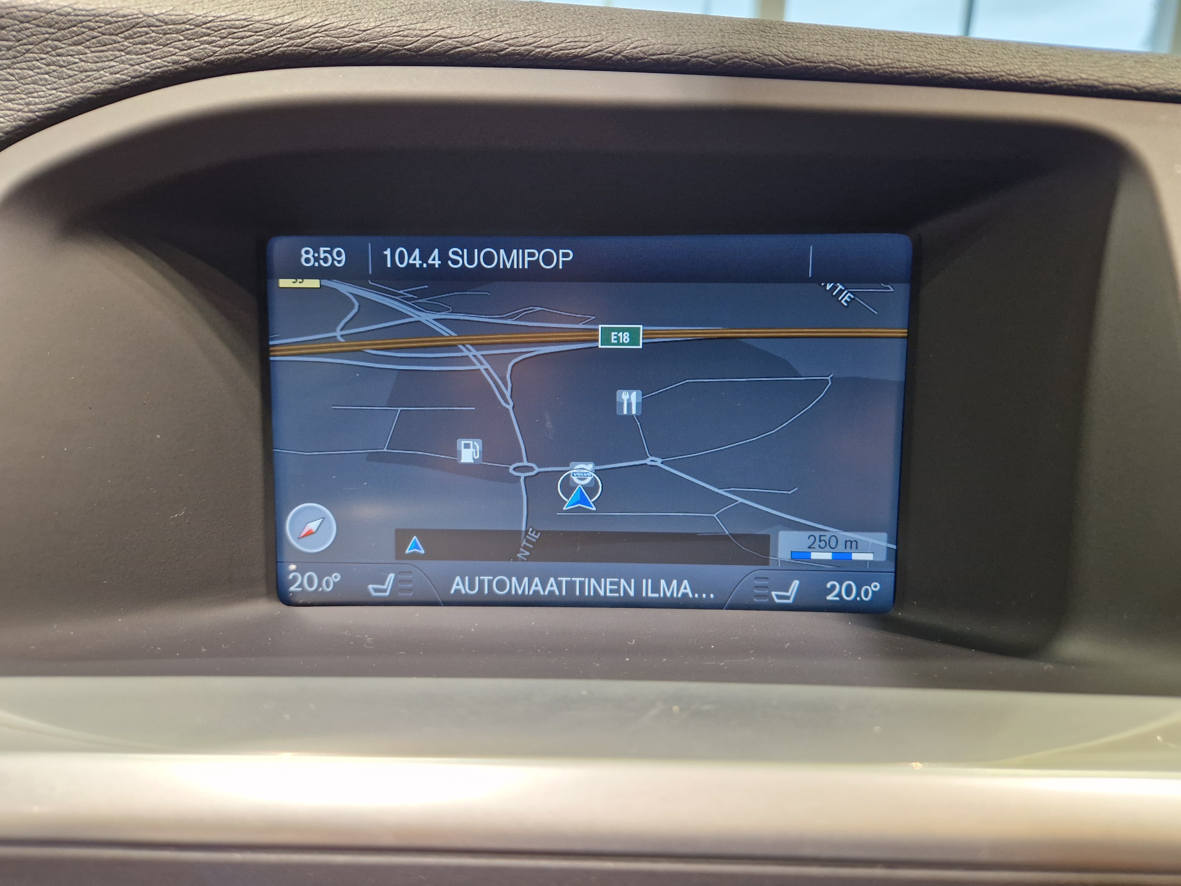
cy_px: 443
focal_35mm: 23
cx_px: 590
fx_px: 785
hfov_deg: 73.9
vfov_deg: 58.9
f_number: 1.8
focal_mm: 5.4
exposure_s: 1/100
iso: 320
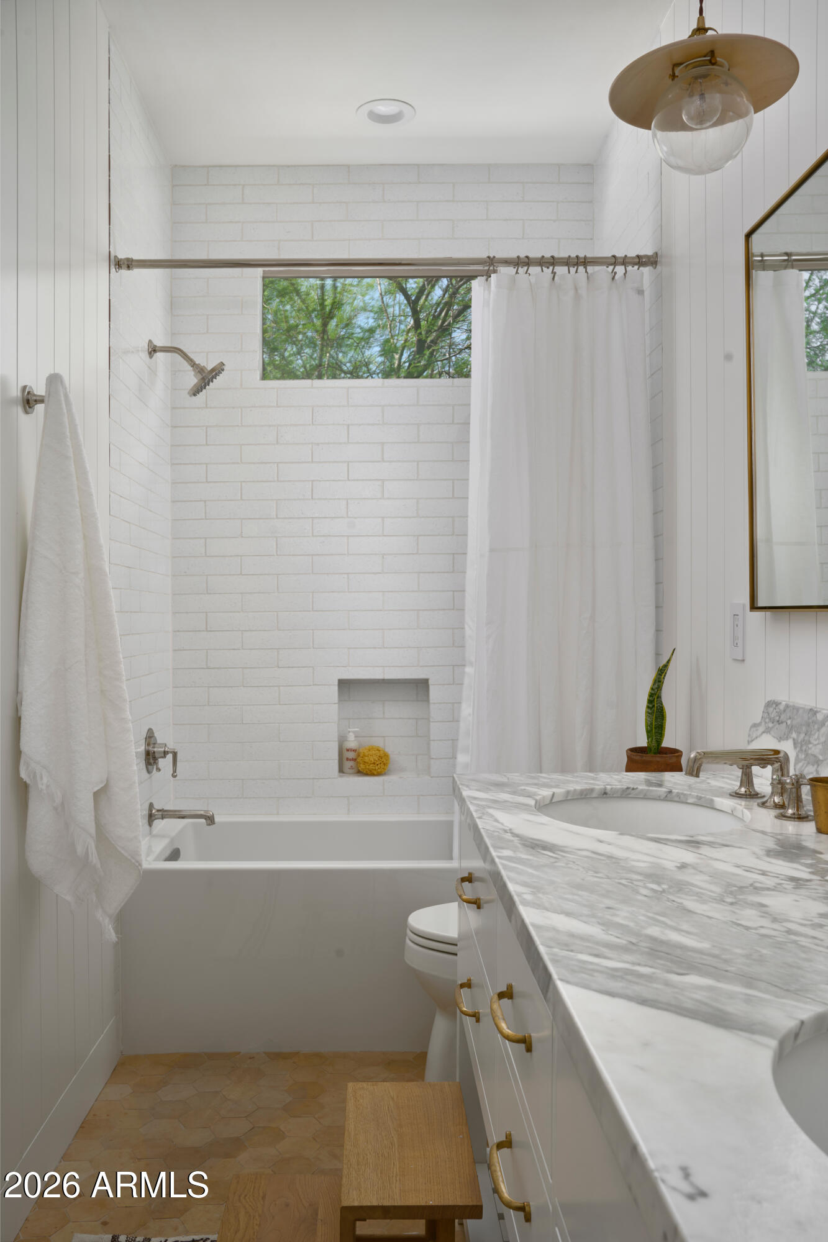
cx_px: 414
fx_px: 1070
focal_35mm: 31
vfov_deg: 60.3
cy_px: 621
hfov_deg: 42.3
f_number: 10
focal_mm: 31
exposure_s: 1/200
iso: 200
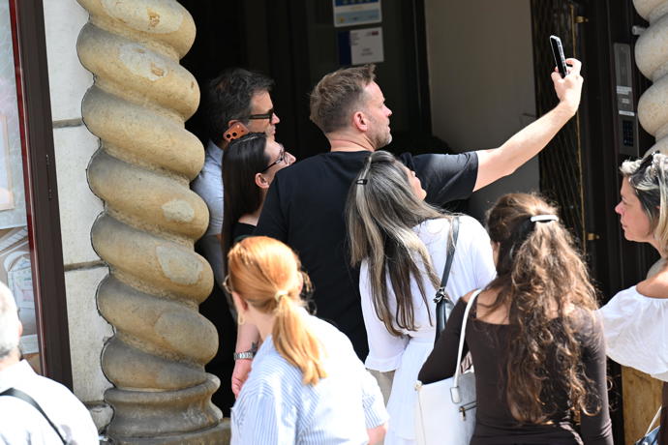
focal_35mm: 200
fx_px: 3711
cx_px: 334
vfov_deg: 6.9
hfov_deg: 10.3
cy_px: 222
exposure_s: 1/320
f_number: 5.6
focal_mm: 200
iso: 250
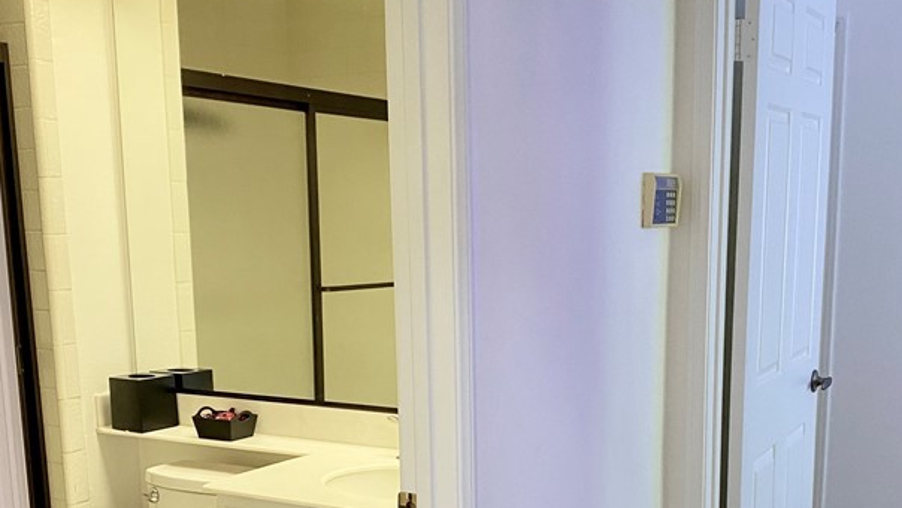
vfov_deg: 24.4
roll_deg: -0.2
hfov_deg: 42.8
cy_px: 435
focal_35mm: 48
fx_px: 1148
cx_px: 514
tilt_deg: -8.6
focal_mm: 4.25
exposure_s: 1/60
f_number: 1.8
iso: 200
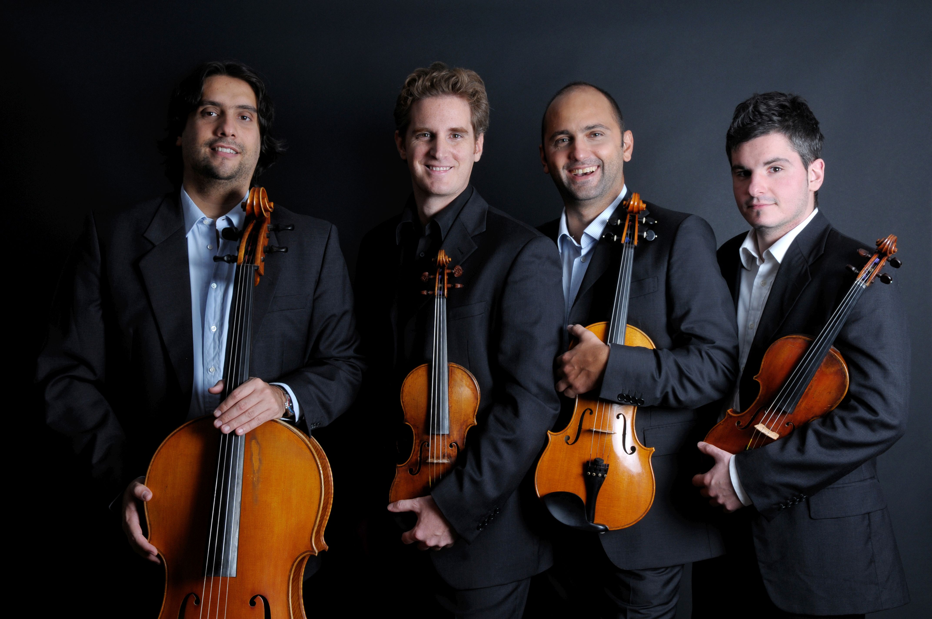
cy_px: 310
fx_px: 1202
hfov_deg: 42.4
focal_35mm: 46
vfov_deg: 28.9
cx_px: 466
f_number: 10
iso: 200
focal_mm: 31
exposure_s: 1/125
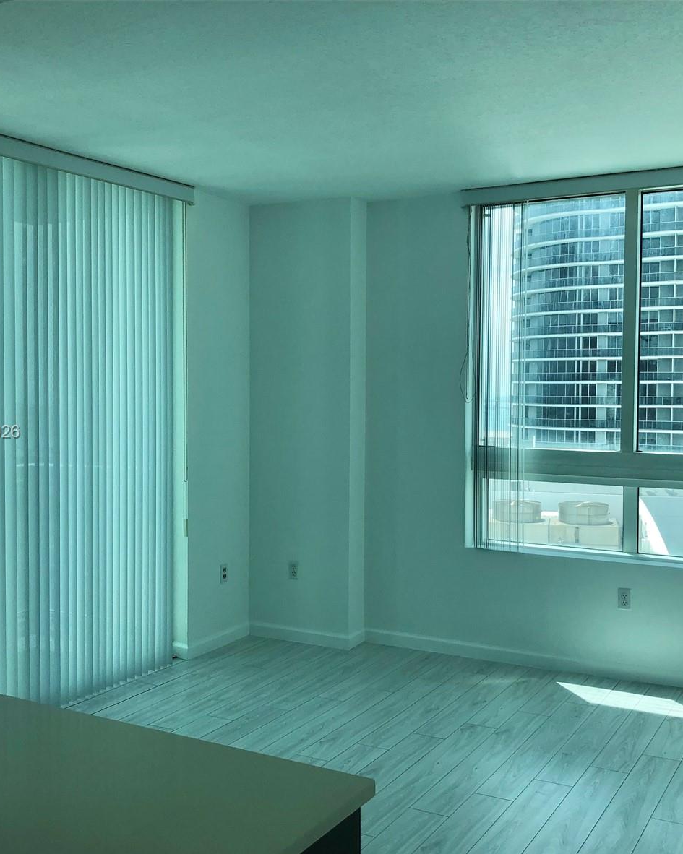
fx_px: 935
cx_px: 373
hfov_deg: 40.1
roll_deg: -0.9
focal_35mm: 37
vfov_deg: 49.1
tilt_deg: -3.1
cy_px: 433
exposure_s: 1/783
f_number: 1.8
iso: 20
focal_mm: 3.99
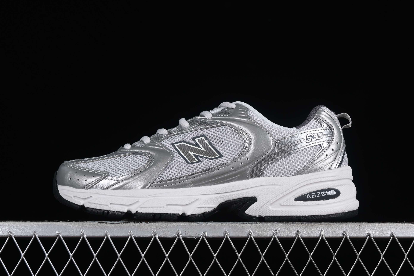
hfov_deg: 27.0
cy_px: 138
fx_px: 862
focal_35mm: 75
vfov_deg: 18.2
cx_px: 207
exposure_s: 1/80
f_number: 8
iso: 160
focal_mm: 50
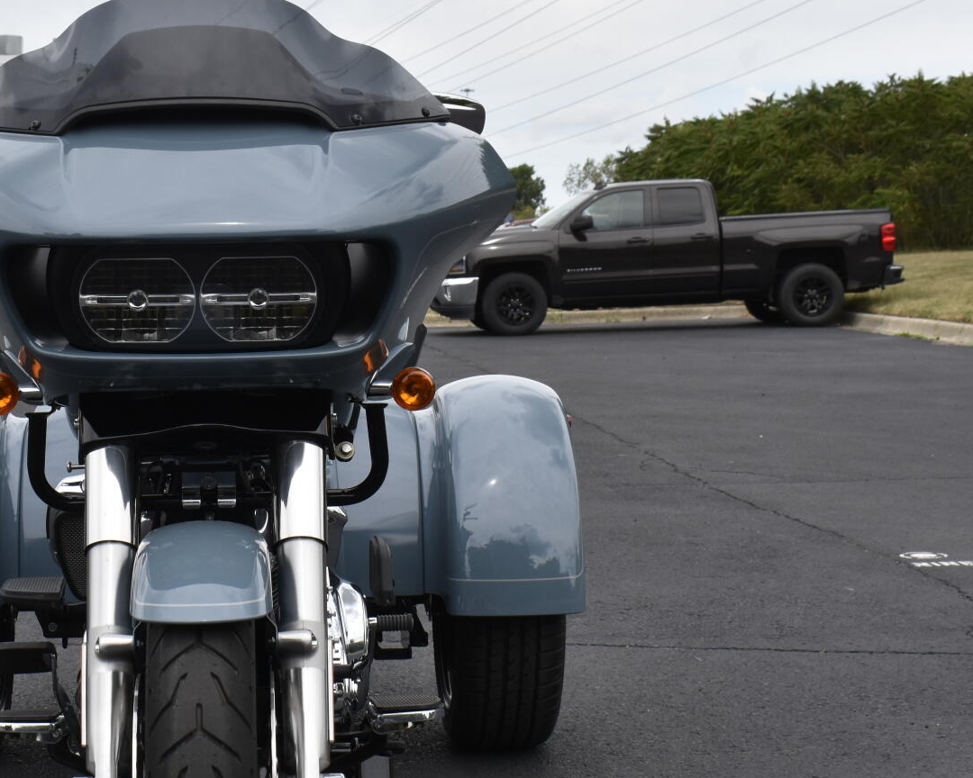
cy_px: 460
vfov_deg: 21.0
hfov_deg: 25.6
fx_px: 2102
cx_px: 193
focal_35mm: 73
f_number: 10
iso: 400
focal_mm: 28
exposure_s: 1/400
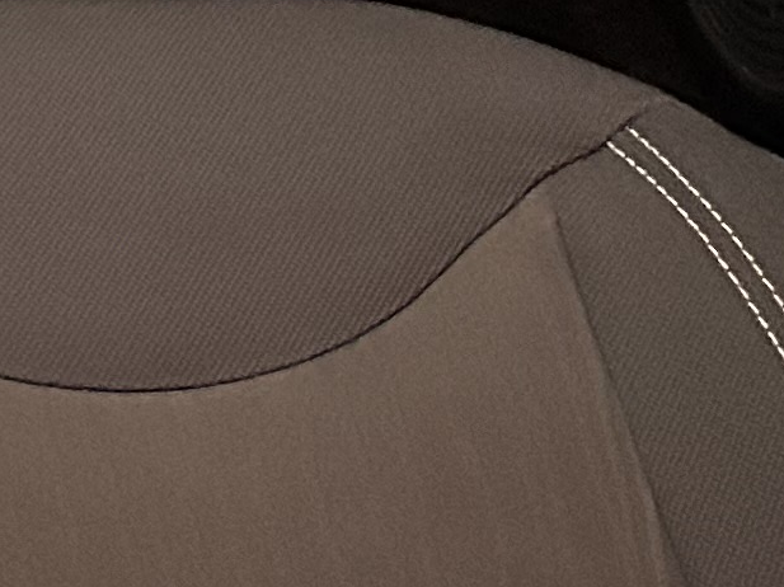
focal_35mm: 170
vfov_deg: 7.9
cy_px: -977
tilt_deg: -25.8
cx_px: -987
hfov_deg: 10.3
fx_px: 3848
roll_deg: -1.0
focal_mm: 5.7
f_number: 1.5
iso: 500
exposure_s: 1/60
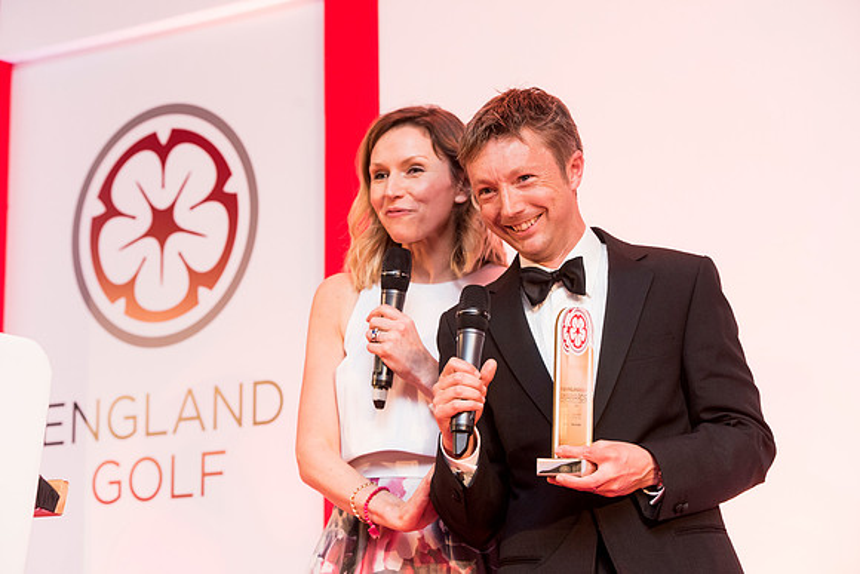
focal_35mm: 98
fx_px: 2342
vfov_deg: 14.0
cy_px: 287
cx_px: 430
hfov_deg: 20.8
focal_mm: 98
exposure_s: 1/100
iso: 1600
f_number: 5.6
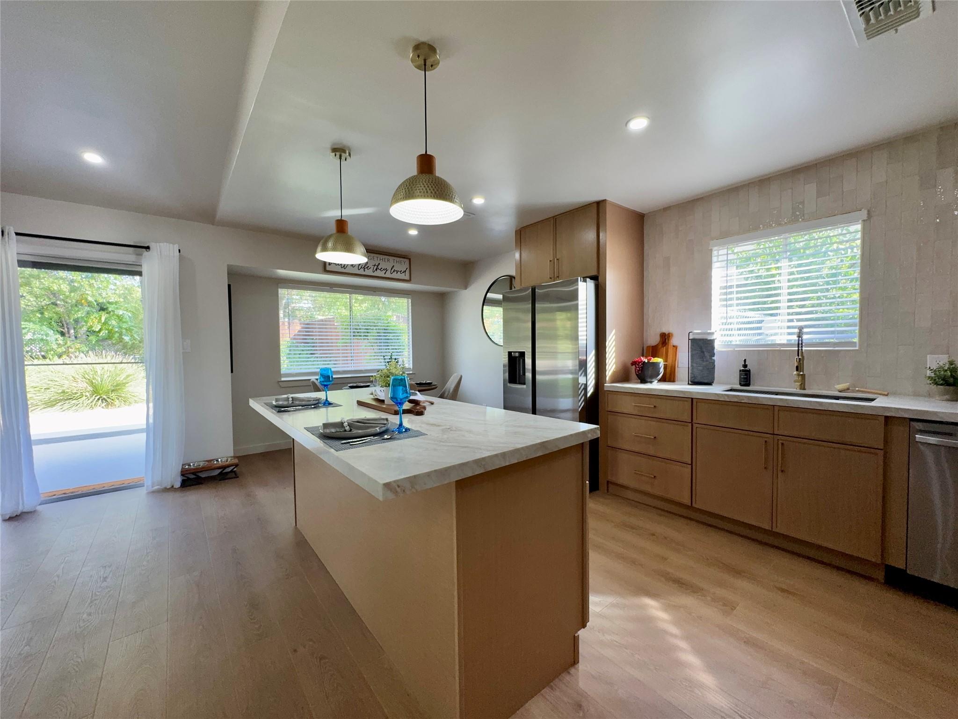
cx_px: 479
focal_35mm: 14
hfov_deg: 102.1
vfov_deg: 85.7
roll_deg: +0.3
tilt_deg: -2.5
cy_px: 360
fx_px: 387
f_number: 2.2
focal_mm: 2.22
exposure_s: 1/120
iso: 64
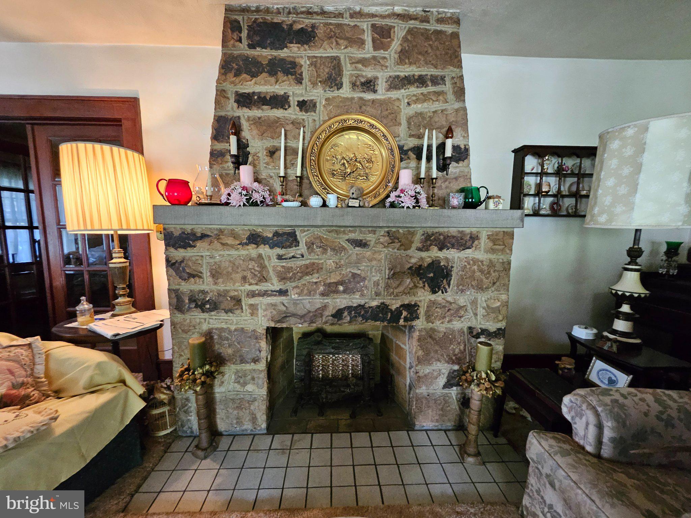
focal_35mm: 13
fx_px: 260
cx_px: 346
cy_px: 259
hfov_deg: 106.2
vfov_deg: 89.9
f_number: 2.2
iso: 500
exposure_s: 1/30
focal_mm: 1.74
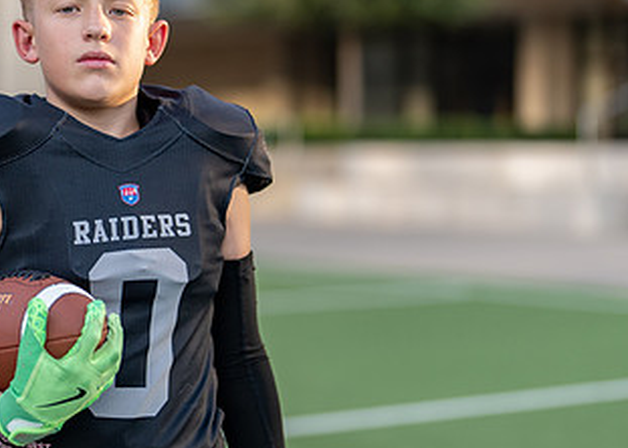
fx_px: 2140
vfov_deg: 12.0
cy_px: 200
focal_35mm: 120
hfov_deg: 16.5
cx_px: 96
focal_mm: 50
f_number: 1.2
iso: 100
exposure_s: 1/2000
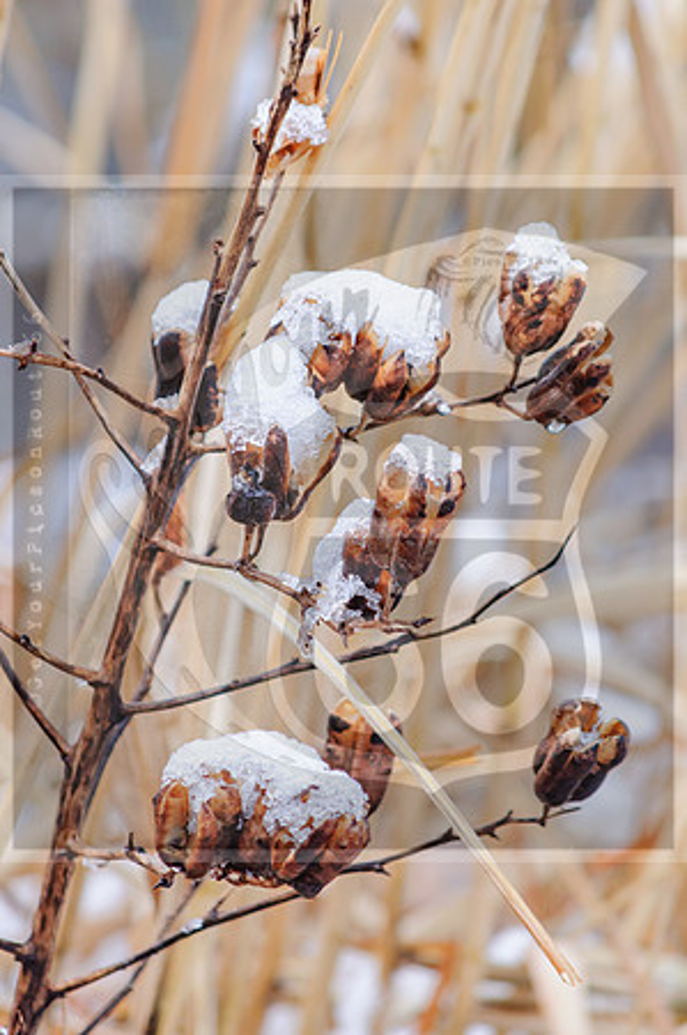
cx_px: 344
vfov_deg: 4.9
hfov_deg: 3.3
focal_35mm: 420
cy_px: 518
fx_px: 12049
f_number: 5.6
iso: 400
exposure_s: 1/320
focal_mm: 280
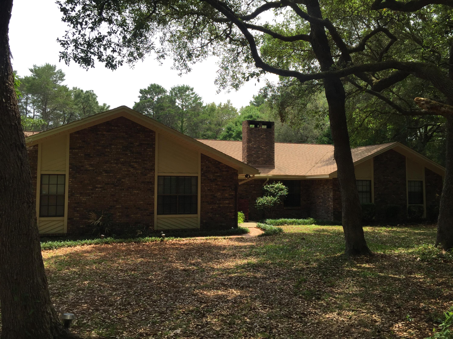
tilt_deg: -0.6
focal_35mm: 29
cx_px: 226
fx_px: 380
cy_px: 170
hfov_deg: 61.7
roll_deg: -1.6
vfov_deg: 48.2
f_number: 2.2
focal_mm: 4.15
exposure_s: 1/824
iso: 32
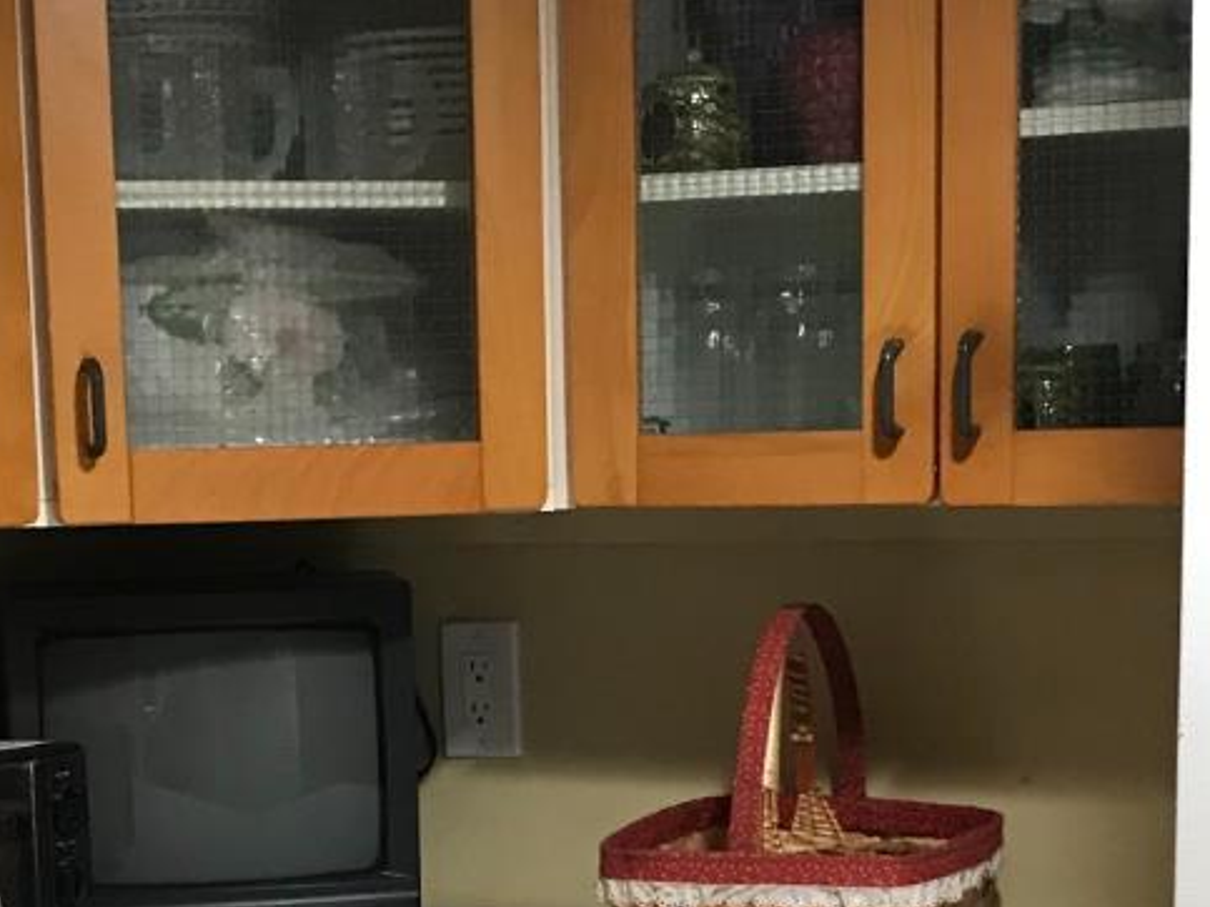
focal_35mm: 87
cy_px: 1003
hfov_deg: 22.5
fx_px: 3040
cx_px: 451
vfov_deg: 16.4
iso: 64
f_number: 1.8
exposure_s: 1/15
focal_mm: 3.99
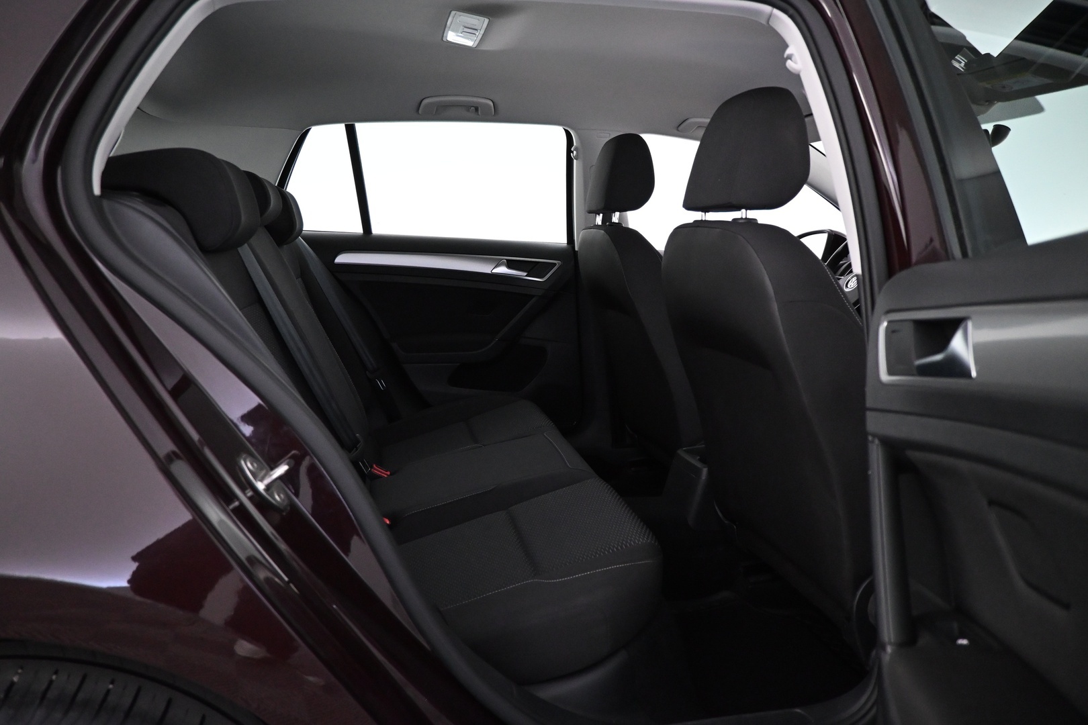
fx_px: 725
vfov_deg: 53.1
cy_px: 362
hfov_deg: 73.7
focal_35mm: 24
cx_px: 544
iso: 3600
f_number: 3.5
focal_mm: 16
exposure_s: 1/60
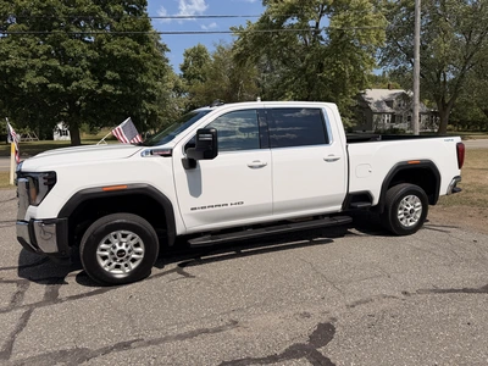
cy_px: 183
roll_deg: +0.9
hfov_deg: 71.6
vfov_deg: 56.8
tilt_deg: -9.0
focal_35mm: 24
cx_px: 244
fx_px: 338
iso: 80
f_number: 1.78
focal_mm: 6.76
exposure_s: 1/10309
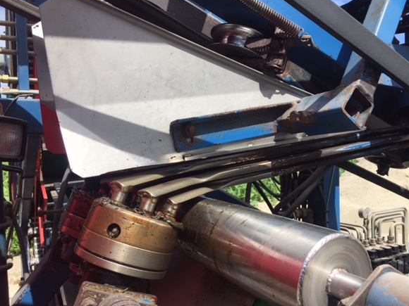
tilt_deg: -2.2
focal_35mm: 32
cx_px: 225
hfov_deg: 56.7
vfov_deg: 44.1
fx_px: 378
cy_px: 160
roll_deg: +0.8
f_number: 2.2
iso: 32
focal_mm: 4.15
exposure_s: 1/1883
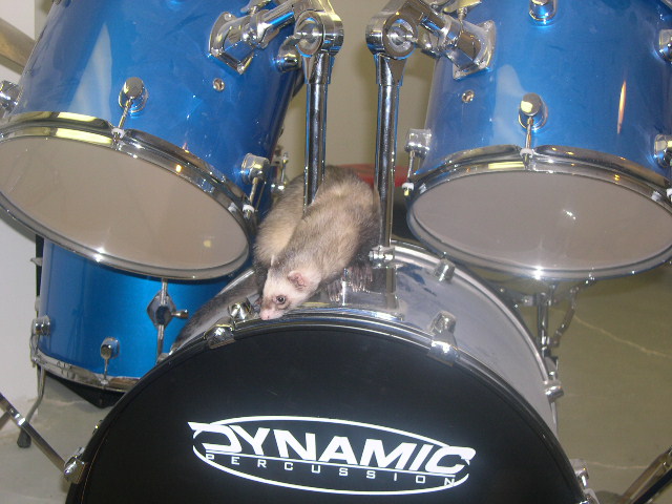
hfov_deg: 36.8
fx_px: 1009
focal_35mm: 52
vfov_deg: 28.0
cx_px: 336
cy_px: 252
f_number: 3.2
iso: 100
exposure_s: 1/60
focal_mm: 11.1
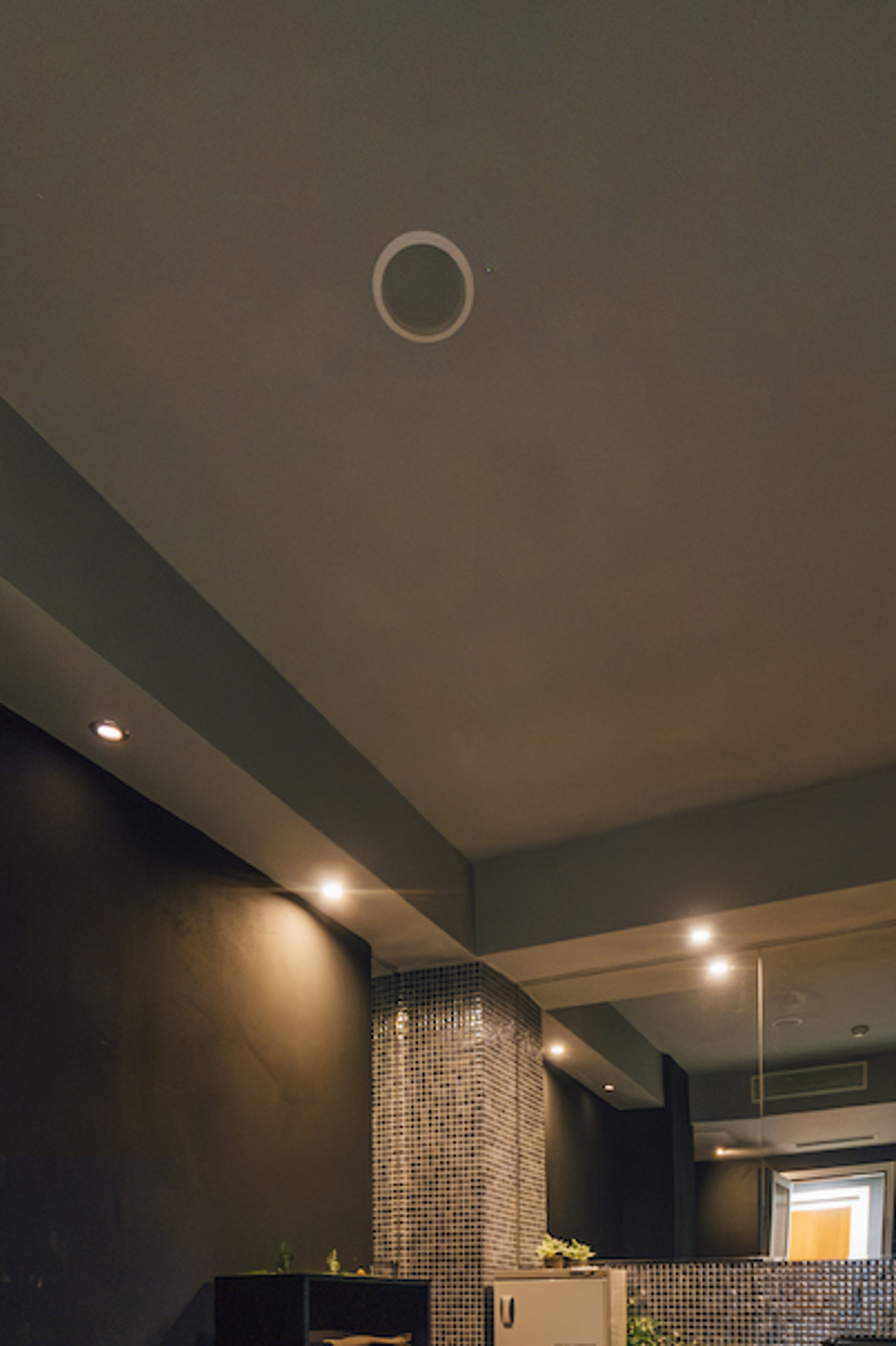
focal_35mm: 25
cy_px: 1290
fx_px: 934
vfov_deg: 57.5
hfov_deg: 51.2
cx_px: 485
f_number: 2.8
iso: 1250
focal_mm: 8
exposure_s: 1/50
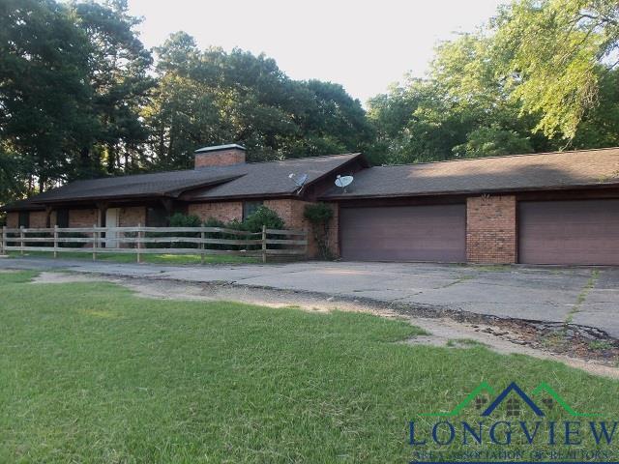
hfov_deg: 63.4
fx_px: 501
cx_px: 310
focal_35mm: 28
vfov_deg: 49.7
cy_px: 232
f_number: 3.3
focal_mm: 5.1
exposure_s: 1/80
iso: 64
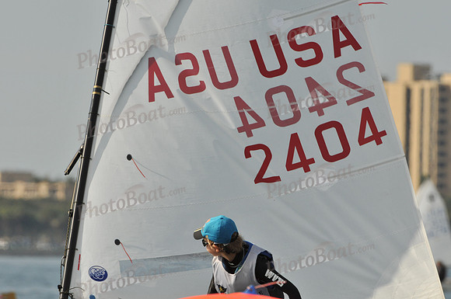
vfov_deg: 2.3
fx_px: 7506
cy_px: 150
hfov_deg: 3.4
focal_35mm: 600
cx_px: 226
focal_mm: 400
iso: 200
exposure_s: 1/640
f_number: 9
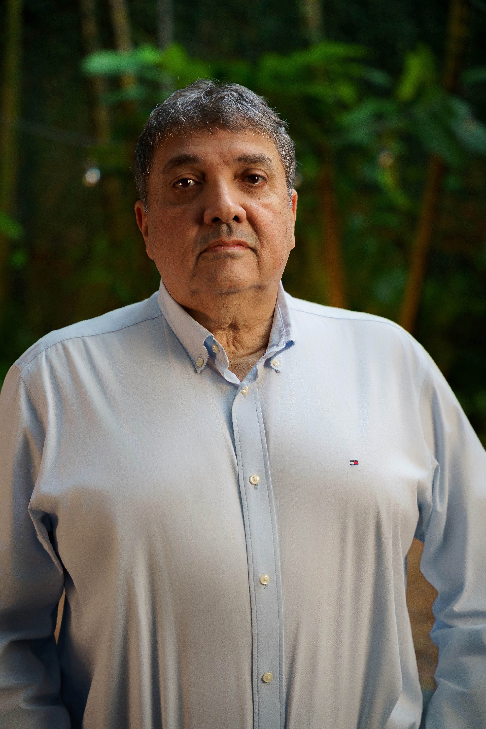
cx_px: 243
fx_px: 1417
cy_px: 364
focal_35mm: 70
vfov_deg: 28.8
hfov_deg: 19.5
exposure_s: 1/200
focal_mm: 70
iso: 200
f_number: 2.8
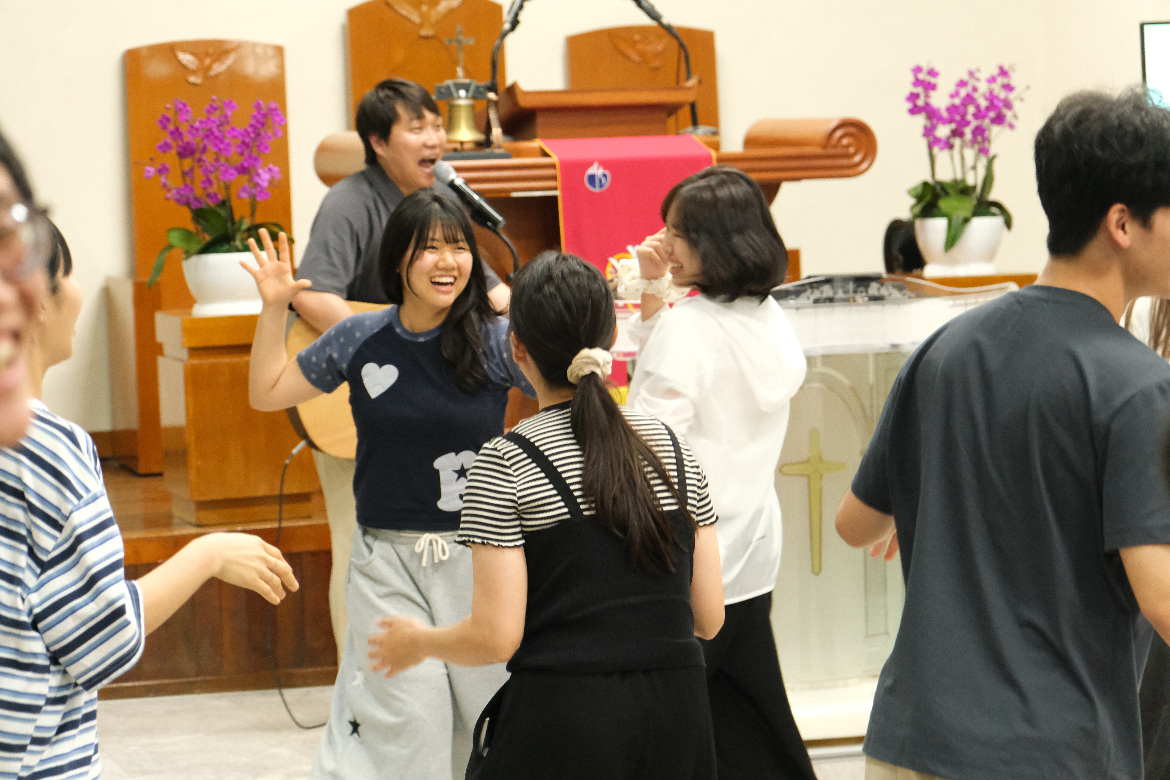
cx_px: 585
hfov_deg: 19.5
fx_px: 3412
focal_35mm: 105
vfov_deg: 13.0
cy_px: 390
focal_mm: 70
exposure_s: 1/180
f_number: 4
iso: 8000
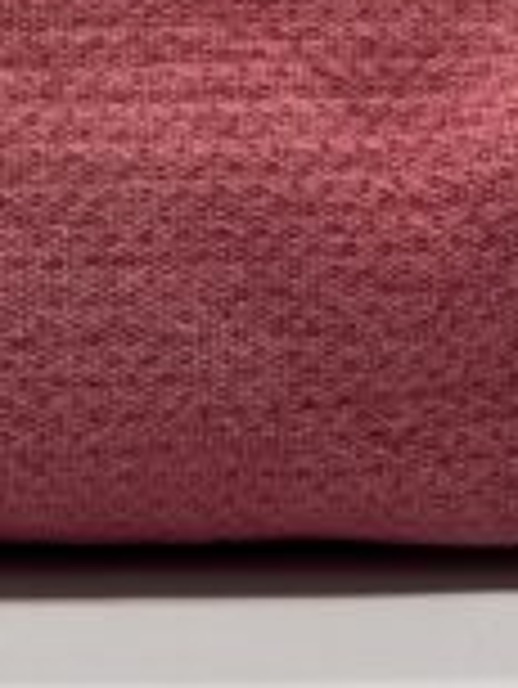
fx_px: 3467
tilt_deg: -8.5
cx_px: -509
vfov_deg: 10.9
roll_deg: +0.8
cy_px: -351
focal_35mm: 174
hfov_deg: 8.1
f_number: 1.5
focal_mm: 5.7
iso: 32
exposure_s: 1/107
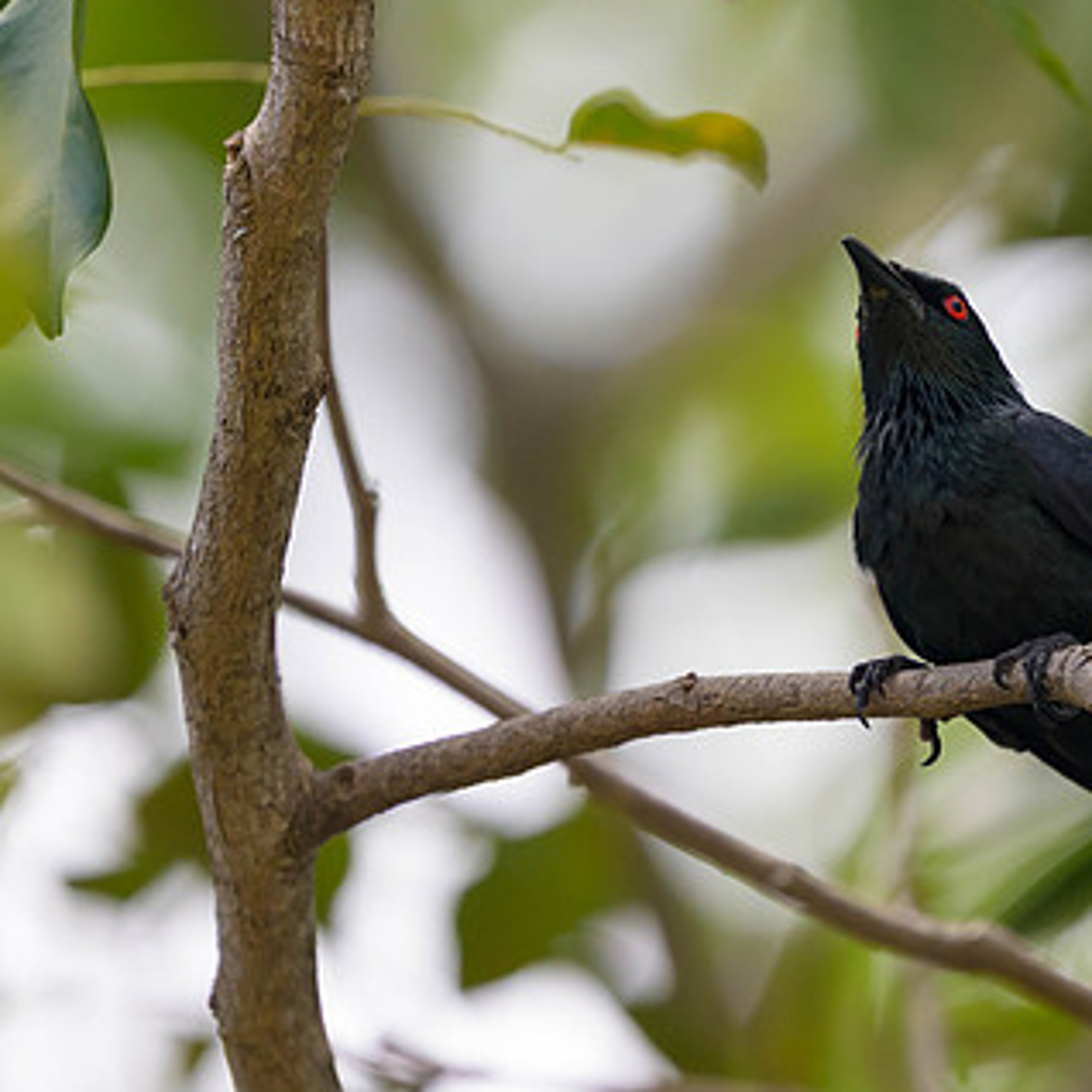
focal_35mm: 1306
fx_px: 46612
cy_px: 225
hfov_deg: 1.3
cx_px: 1027
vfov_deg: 1.3
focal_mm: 560
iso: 900
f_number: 4
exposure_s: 1/2000
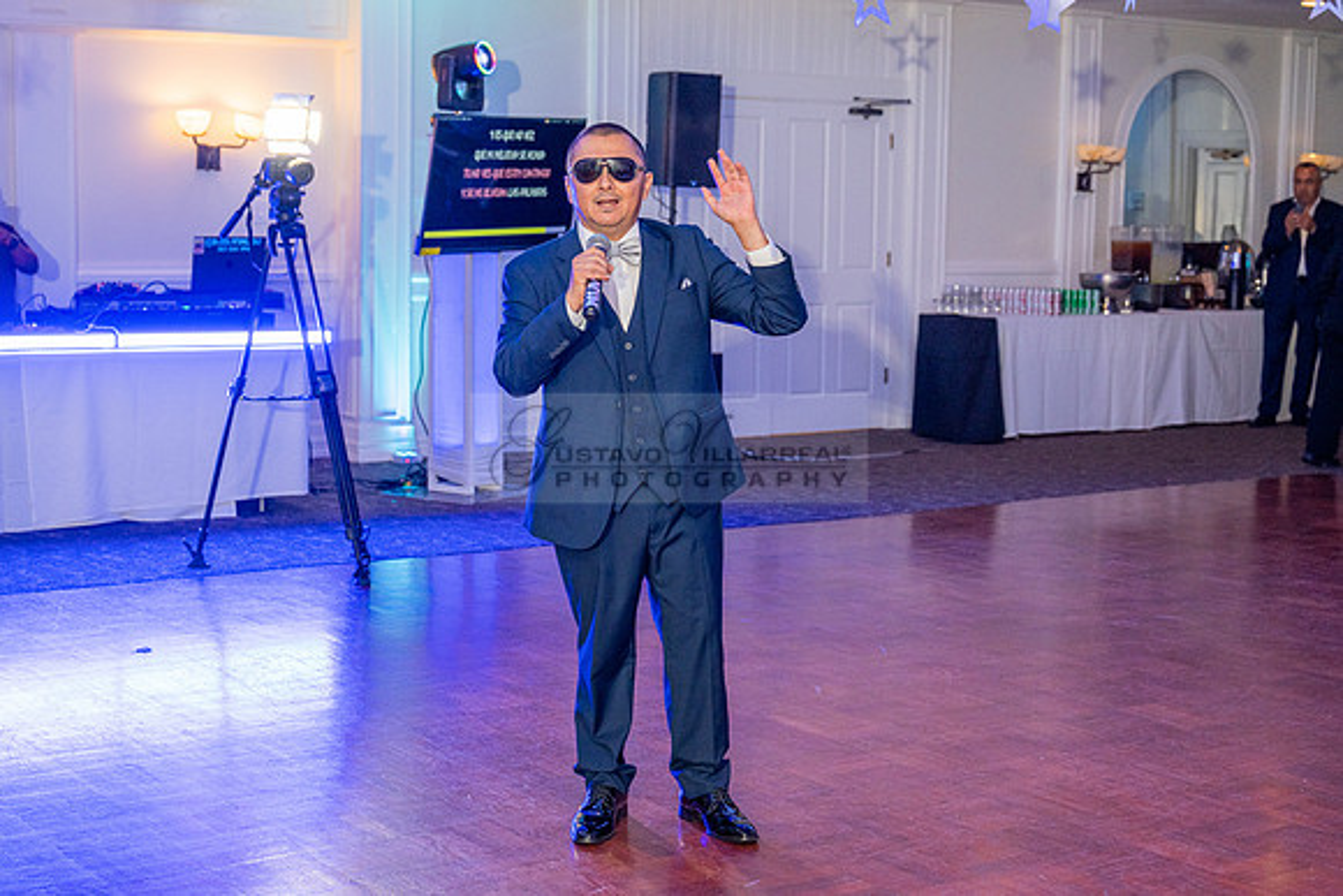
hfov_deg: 35.1
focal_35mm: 57
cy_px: 414
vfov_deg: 23.8
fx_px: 2126
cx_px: 672
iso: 1000
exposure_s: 1/200
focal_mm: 53
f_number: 4.5
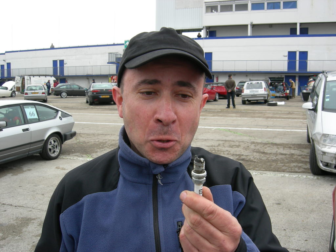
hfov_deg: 51.4
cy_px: 126
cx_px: 168
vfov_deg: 39.7
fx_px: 349
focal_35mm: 36
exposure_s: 1/138
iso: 64
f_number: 4.3
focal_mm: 7.5
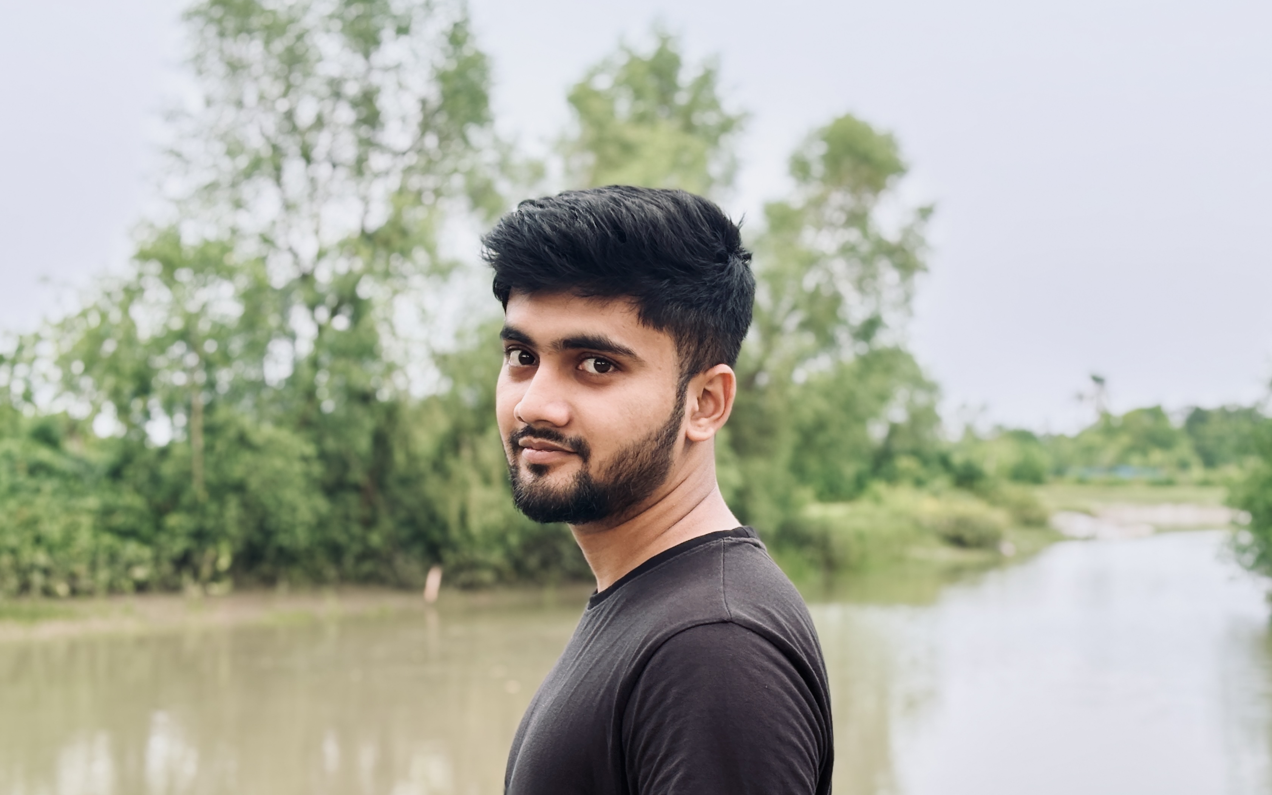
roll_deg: +0.3
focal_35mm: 66
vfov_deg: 19.7
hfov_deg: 31.1
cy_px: 469
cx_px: 665
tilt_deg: -0.2
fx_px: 2288
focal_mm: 5.96
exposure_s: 1/241
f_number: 1.6
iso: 50
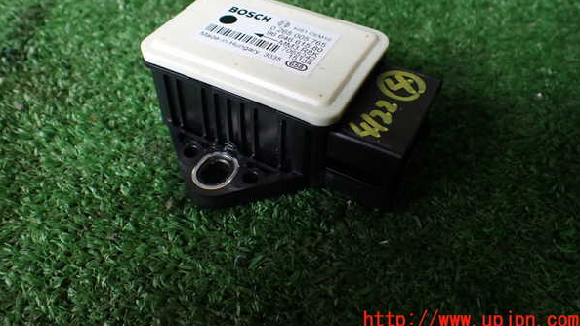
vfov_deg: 35.3
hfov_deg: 59.5
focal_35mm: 33
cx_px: 291
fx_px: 507
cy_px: 113
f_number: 2.3
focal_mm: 5.4
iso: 125
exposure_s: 1/125
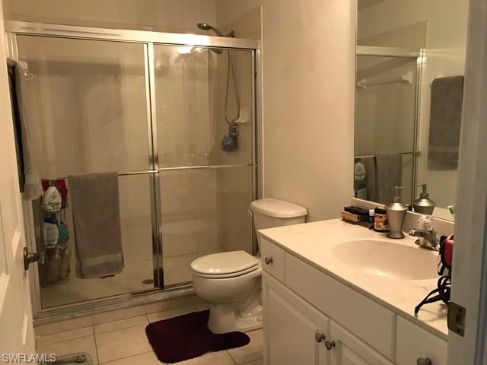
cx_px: 244
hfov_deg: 63.4
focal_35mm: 28
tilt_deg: -9.6
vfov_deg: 49.7
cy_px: 182
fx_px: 394
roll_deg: +1.8
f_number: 1.8
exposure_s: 1/15
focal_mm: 3.99
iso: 80
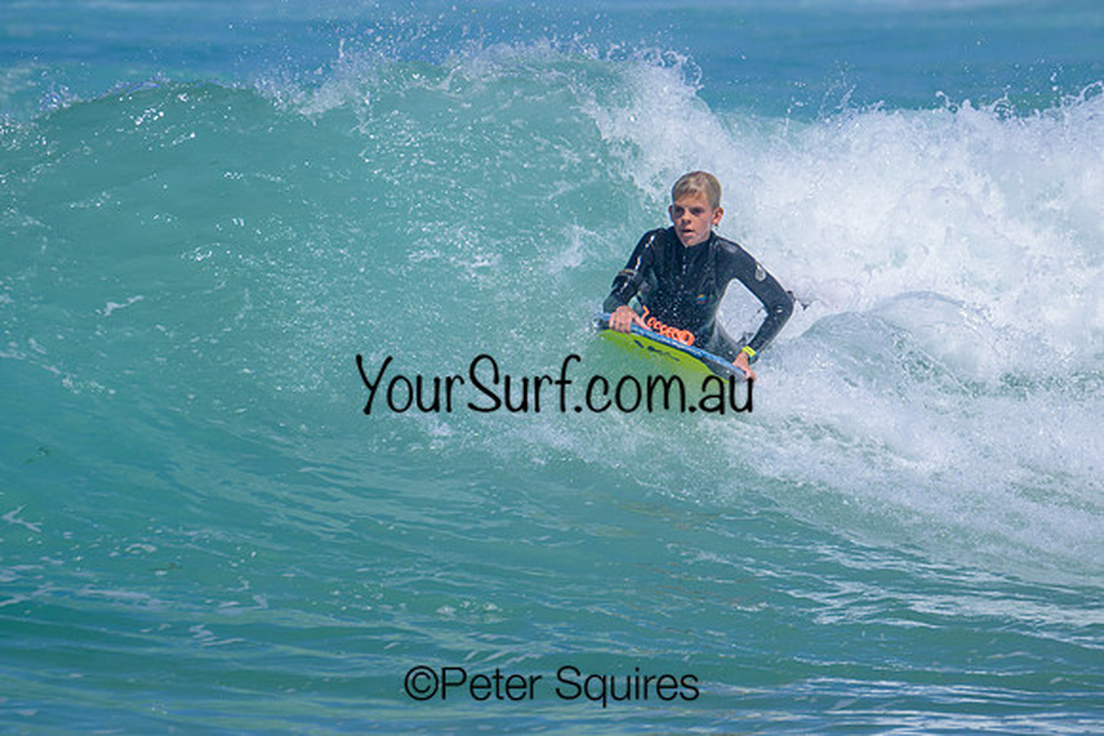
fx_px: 23361
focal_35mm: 762
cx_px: 677
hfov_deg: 2.7
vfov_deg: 1.8
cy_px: 500
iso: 500
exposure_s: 1/2000
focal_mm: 560
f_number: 11
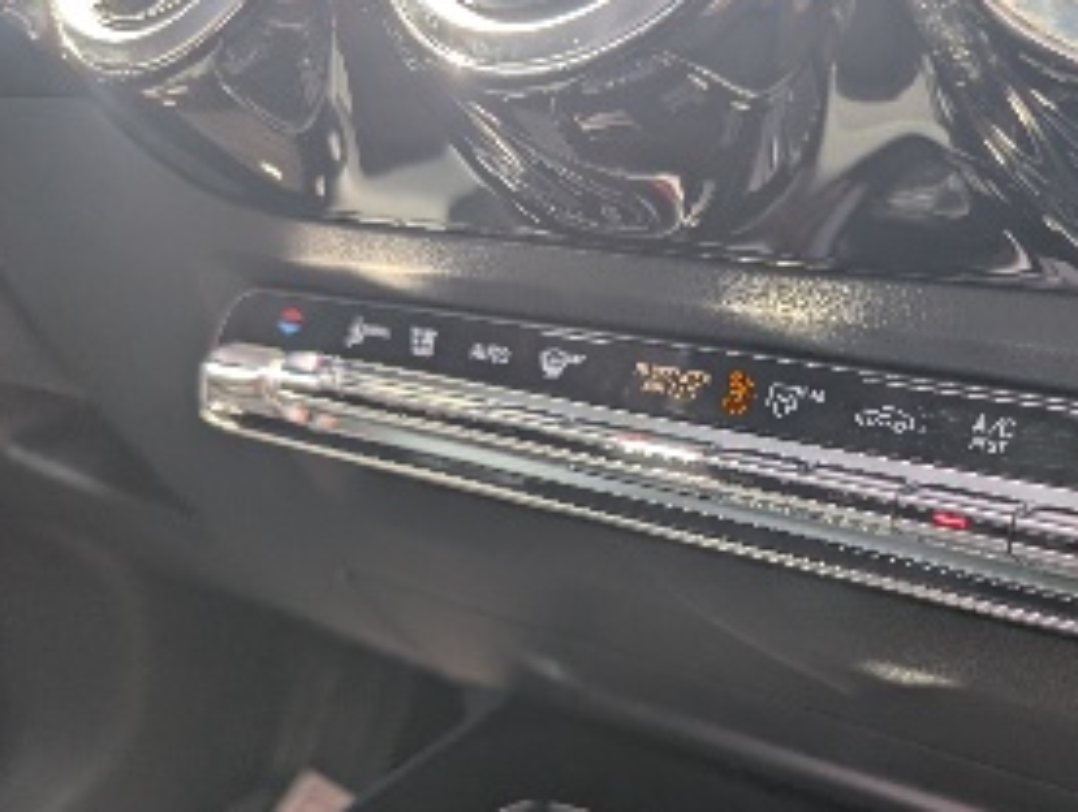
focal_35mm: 36
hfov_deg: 49.9
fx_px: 1123
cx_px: 758
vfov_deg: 39.5
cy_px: 511
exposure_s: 1/208
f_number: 1.68
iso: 74
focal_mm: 6.9
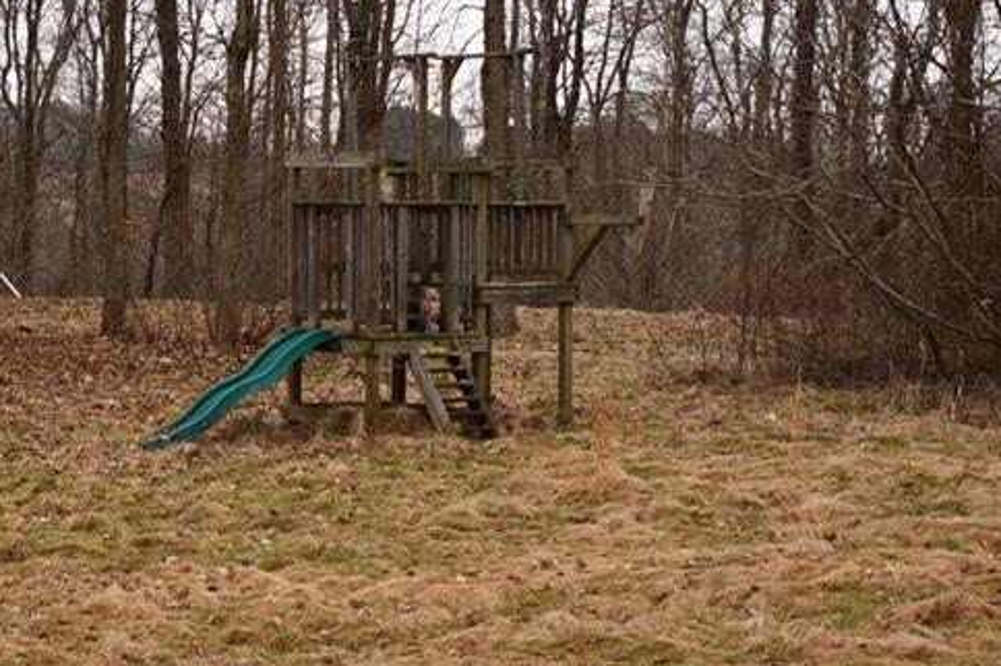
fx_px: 3056
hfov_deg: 18.5
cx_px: 325
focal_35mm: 110
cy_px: 120
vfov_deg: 12.4
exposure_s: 1/250
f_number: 4.5
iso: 450
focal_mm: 35
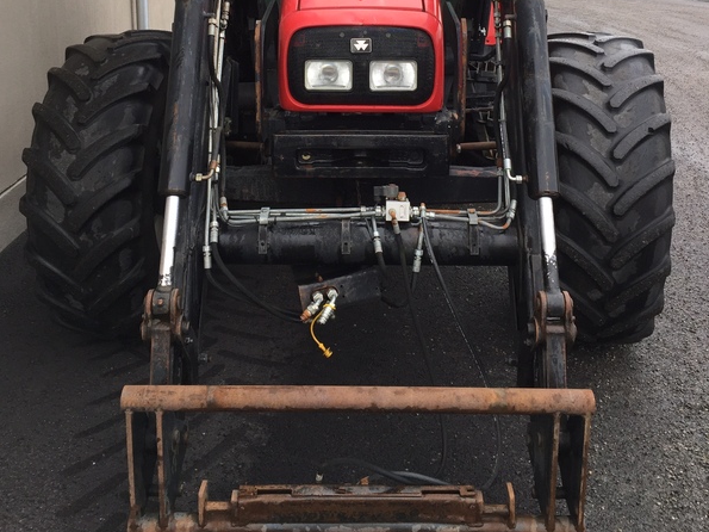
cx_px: 355
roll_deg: +0.2
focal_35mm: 39
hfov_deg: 47.9
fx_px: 799
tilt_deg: -8.6
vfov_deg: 35.3
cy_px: 85
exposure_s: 1/120
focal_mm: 4.15
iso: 40
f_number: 2.2
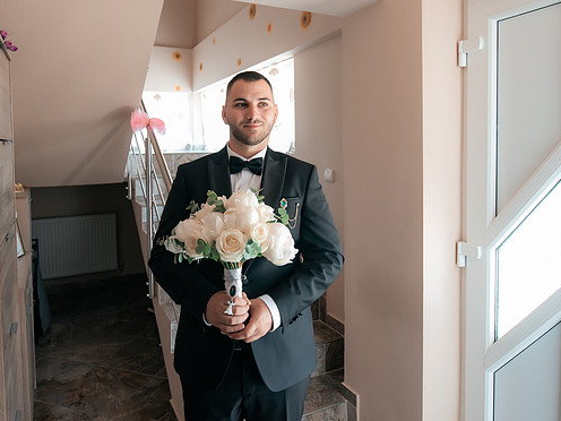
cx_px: 260
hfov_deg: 67.2
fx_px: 421
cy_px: 169
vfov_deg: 52.7
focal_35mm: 26
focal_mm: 16
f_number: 2.8
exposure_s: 1/320
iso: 1600
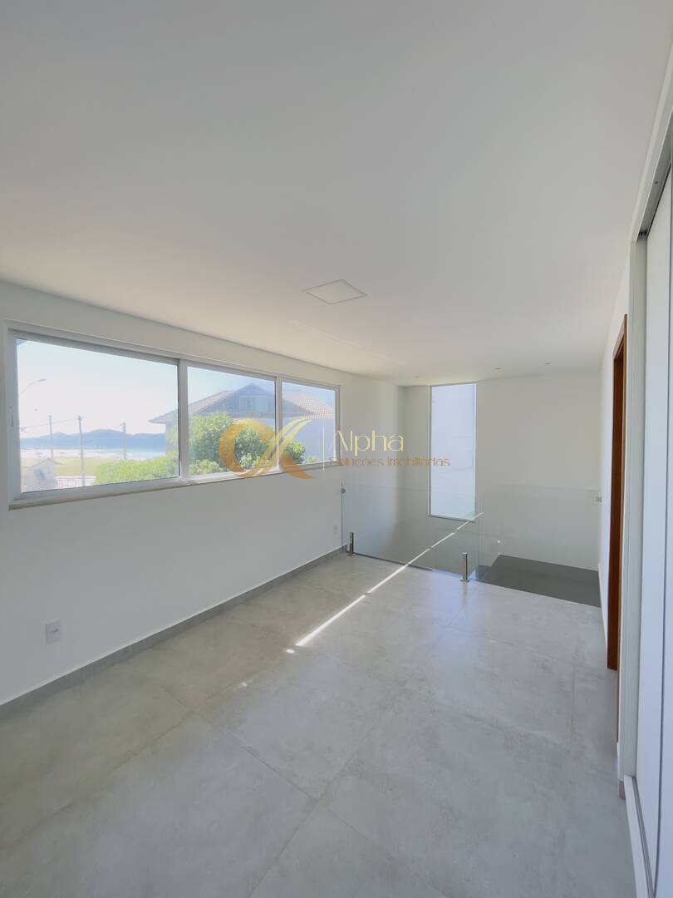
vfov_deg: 106.2
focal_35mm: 13
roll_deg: +0.2
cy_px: 449
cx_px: 336
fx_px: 337
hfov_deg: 89.9
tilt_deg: -2.2
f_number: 2.4
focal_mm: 1.54
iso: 32
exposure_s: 1/121
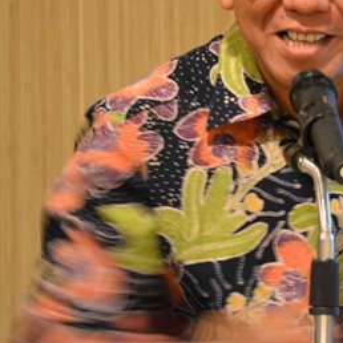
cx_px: 339
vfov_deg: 2.5
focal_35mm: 696
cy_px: 68
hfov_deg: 2.5
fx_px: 7802
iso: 3200
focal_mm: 220
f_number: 5.3
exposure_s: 1/6
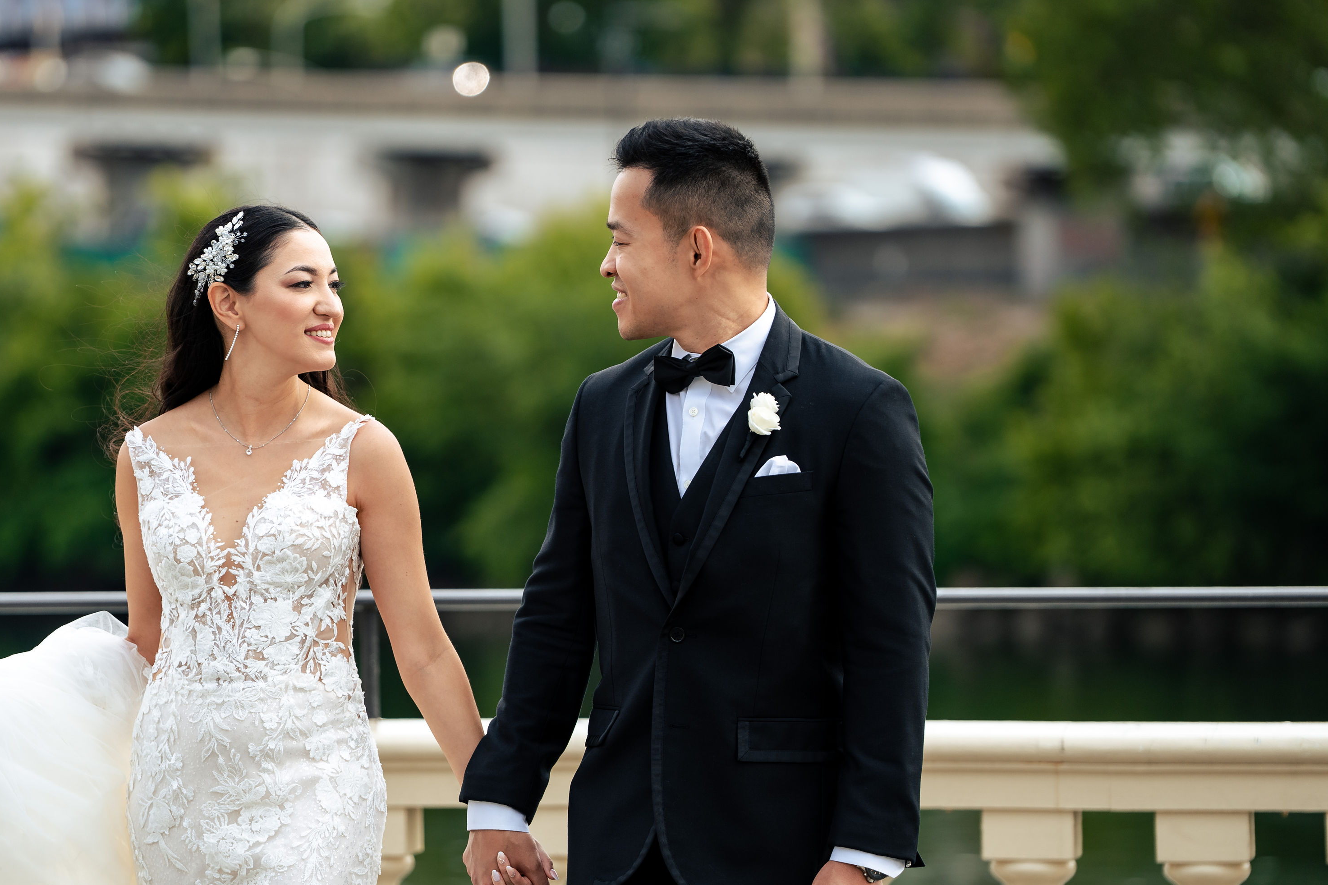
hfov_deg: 11.2
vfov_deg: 7.5
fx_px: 6787
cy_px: 523
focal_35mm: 184
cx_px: 551
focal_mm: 147
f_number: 2.8
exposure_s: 1/1250
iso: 100
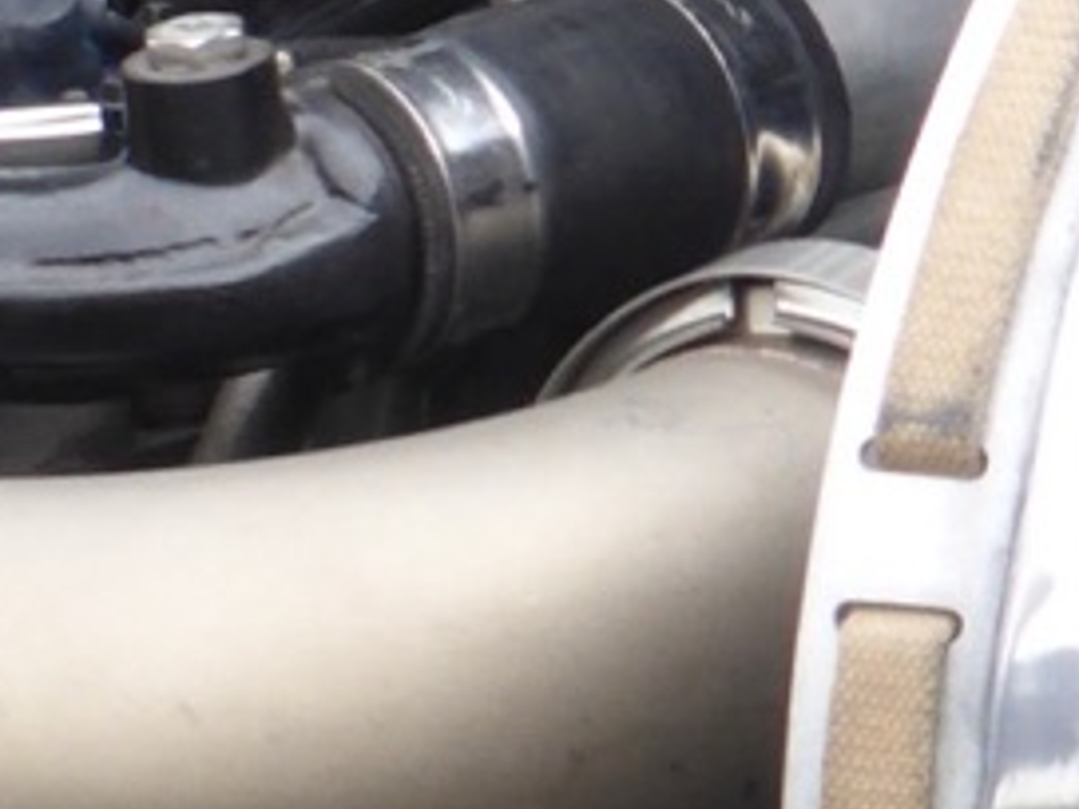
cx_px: -1265
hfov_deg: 4.2
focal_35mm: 465
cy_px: 781
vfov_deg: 3.2
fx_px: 14494
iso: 100
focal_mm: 13.3
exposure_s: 1/125
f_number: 5
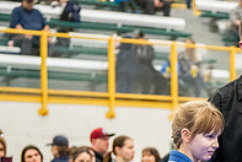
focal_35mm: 206
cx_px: 323
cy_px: 226
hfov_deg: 9.8
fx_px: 1387
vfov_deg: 6.6
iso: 6400
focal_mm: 70
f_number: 2.8
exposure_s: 1/500
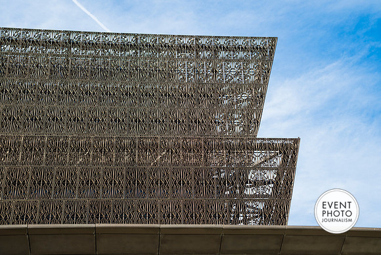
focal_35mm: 51
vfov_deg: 26.5
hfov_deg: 38.9
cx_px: 190
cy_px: 128
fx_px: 540
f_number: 4
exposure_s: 1/320
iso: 80
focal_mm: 51
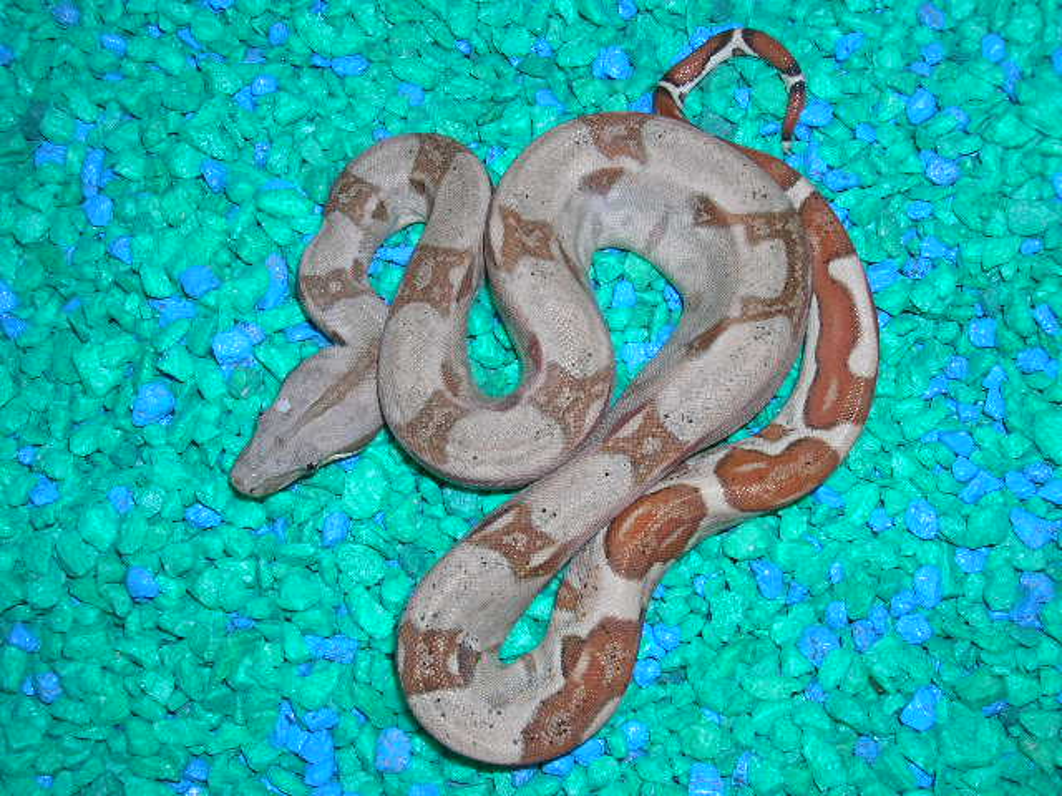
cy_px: 398
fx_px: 1411
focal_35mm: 46
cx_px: 531
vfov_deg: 31.5
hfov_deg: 41.2
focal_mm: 7.7
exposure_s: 1/60.1
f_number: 5.4
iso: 50
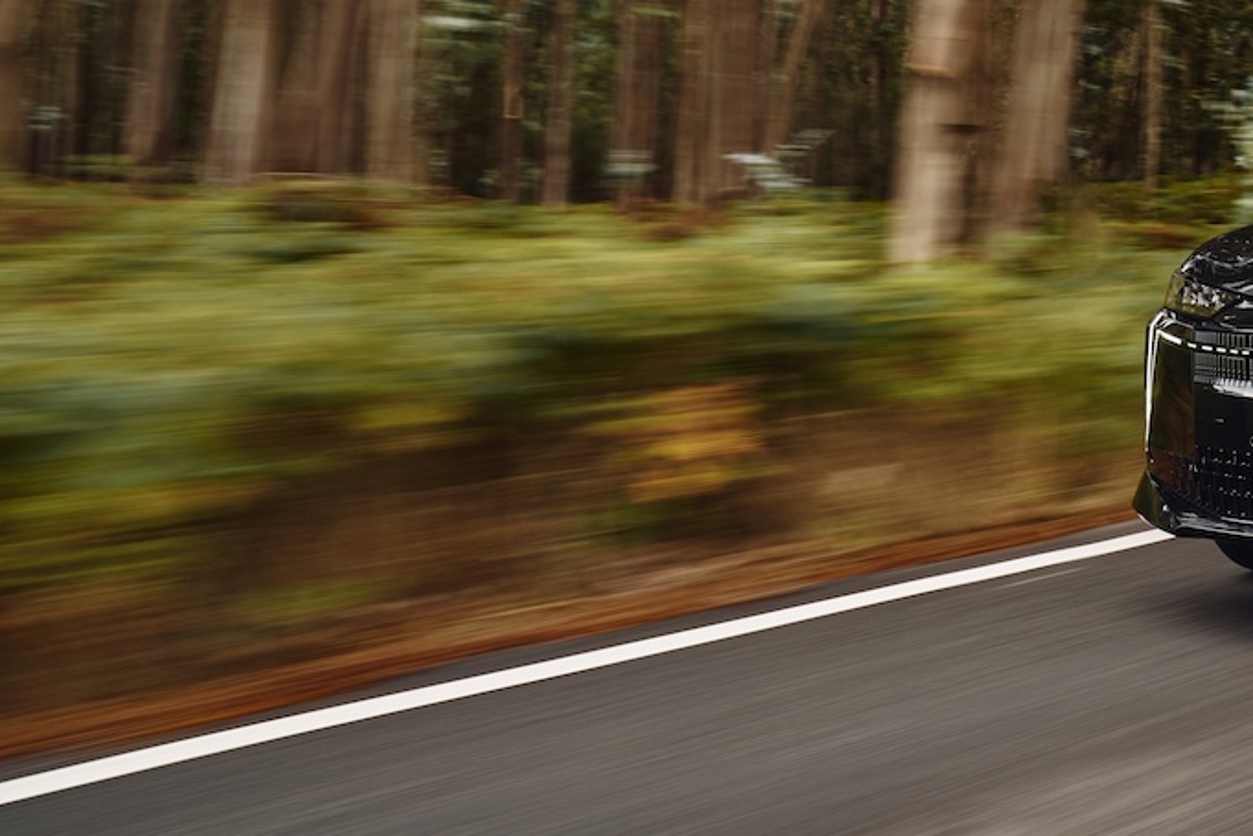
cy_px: 52
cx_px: 1398
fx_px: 2123
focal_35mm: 61
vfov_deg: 21.7
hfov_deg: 29.5
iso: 100
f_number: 9
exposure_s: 1/30
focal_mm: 26
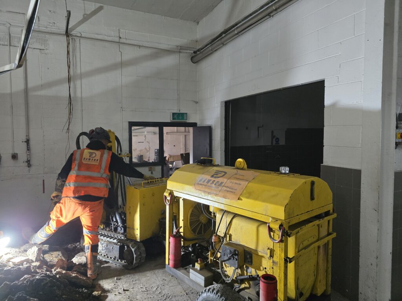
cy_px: 150
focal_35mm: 23
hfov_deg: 73.9
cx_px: 201
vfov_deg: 58.9
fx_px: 267
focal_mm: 6.3
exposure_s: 1/100
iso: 1000
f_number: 1.7
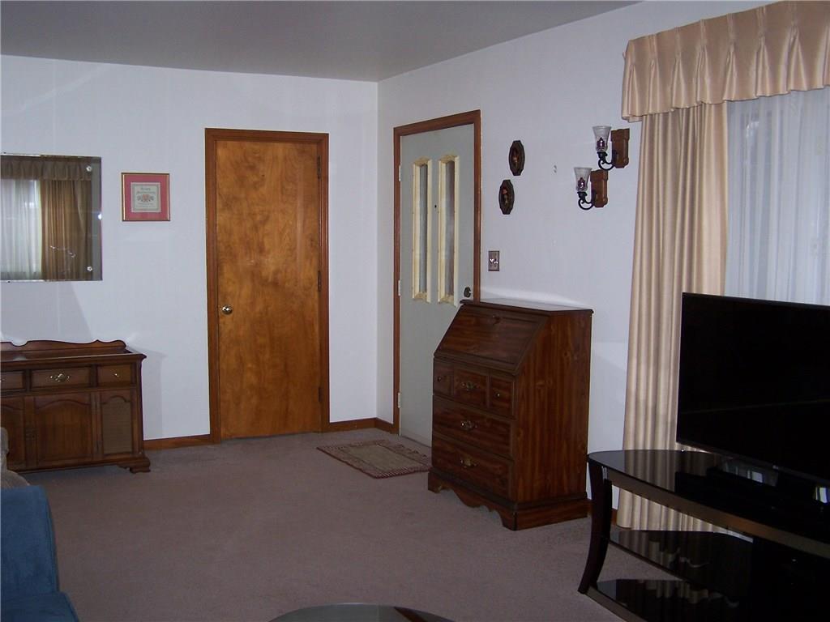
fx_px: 911
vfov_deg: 37.7
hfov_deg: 49.0
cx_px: 415
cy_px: 311
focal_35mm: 38
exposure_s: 1/60
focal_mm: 6.3
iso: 140
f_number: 2.8
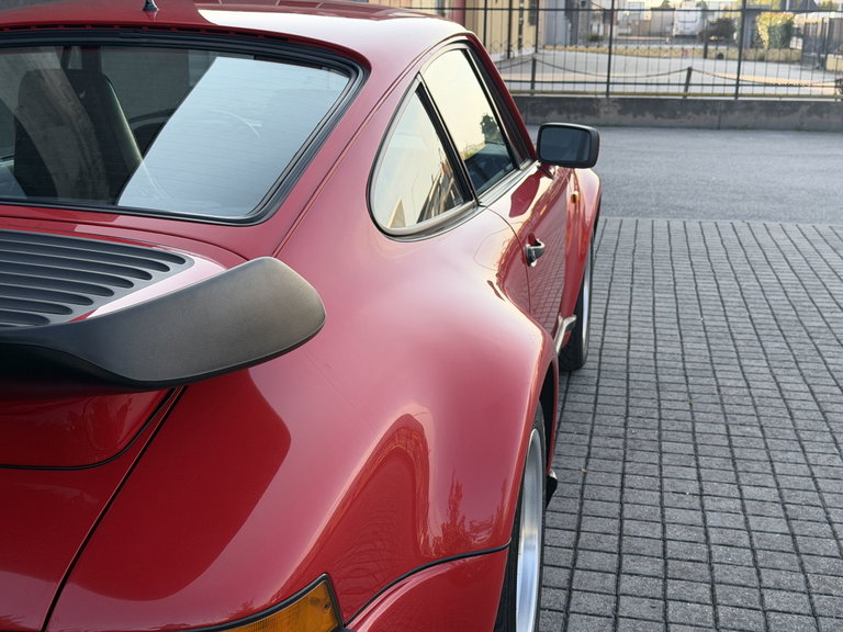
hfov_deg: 39.7
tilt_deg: -13.8
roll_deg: -1.2
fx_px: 1169
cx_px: 422
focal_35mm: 48
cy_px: 316
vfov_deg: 30.3
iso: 64
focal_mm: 6.76
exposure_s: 1/810
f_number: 1.78
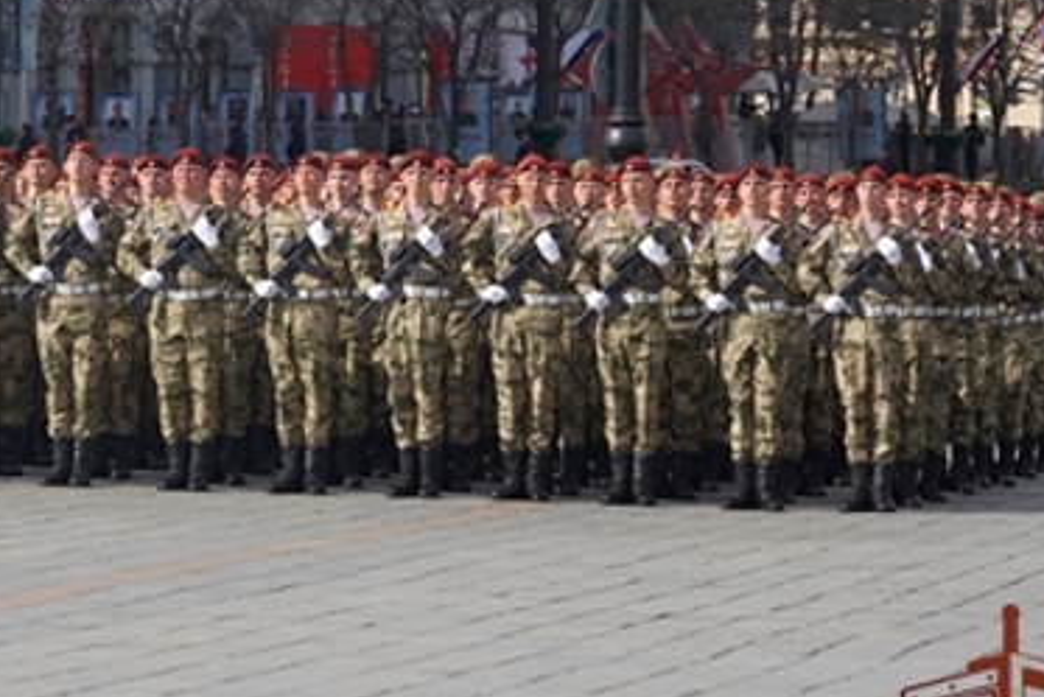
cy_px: 232
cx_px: 85
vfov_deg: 6.1
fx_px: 6556
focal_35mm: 226
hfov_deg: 9.1
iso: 100
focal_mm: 75
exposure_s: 1/400
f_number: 6.3
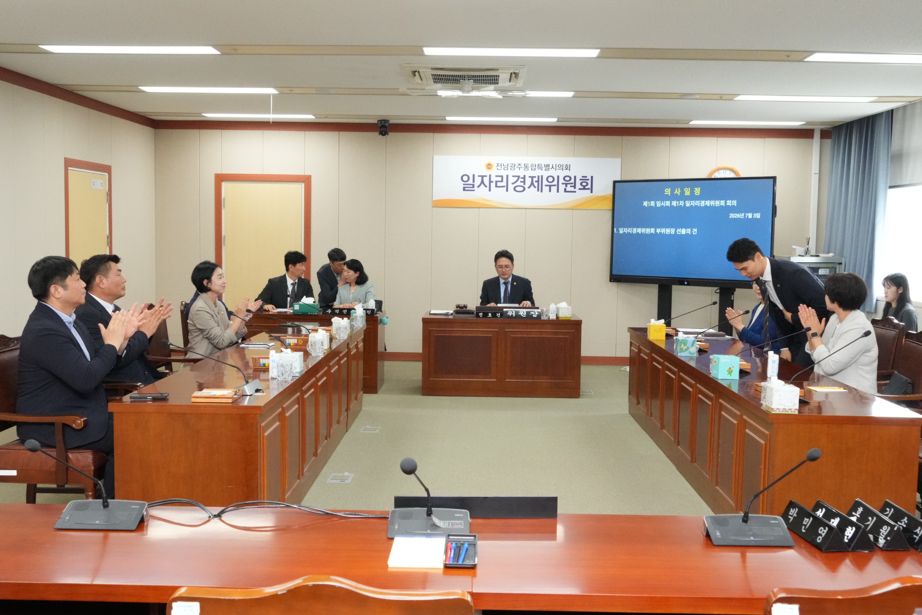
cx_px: 461
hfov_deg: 53.1
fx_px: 922
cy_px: 308
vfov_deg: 36.9
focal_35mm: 36
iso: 6400
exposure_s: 1/200
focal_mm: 24
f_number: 7.1
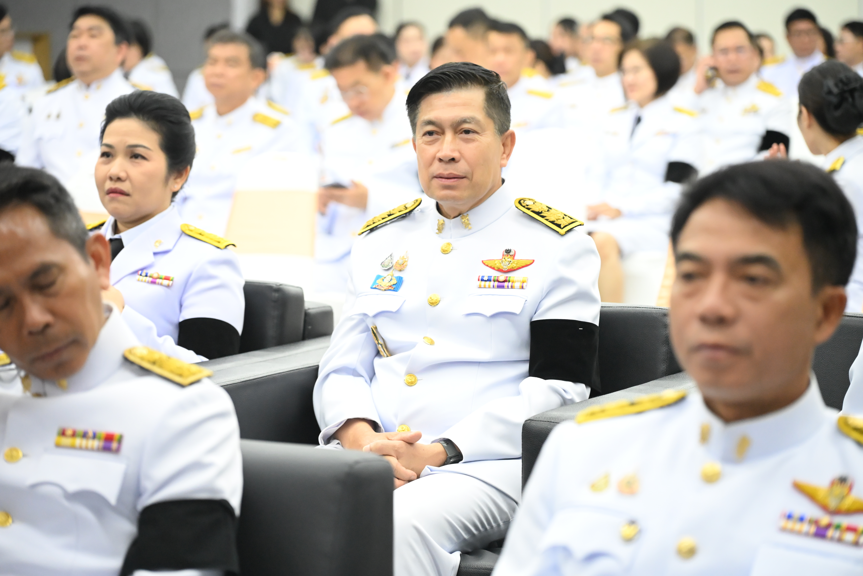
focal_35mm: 120
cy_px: 288
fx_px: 2876
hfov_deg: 17.1
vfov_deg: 11.4
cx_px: 432
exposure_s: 1/320
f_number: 4
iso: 6400
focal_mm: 120
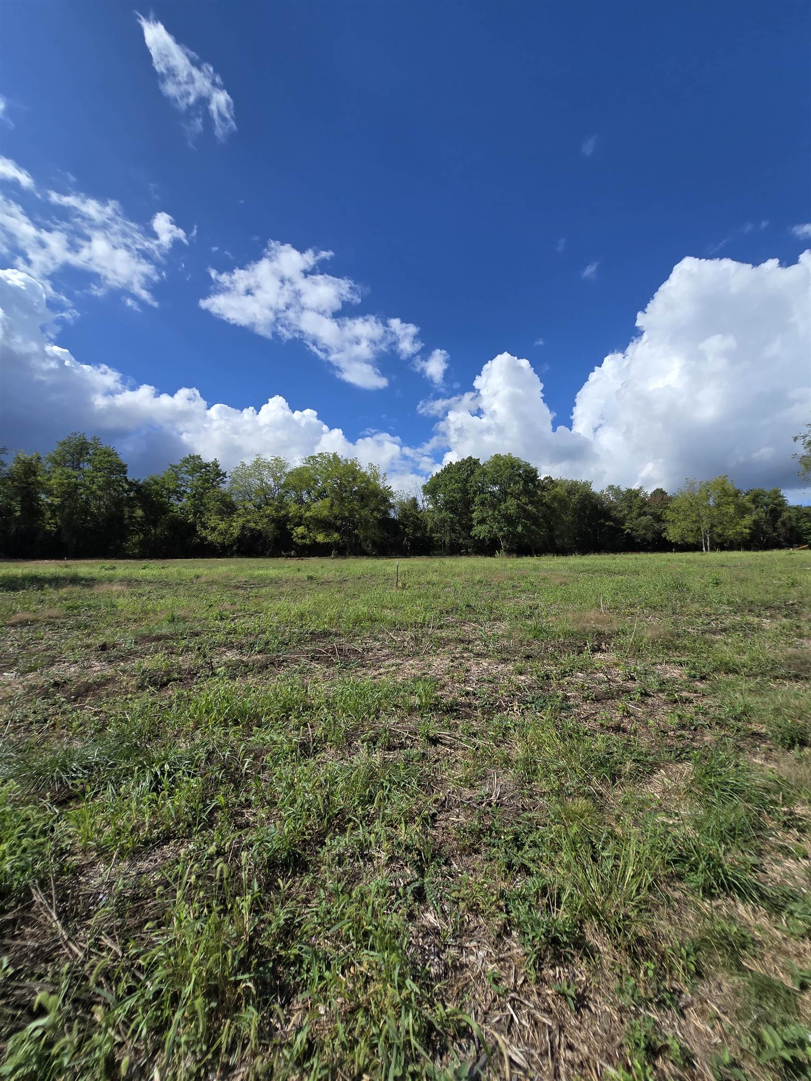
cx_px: 406
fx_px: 406
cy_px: 540
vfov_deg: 106.2
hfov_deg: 89.9
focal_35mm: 13
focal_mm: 2.2
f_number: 2.2
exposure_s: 1/2953
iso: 50
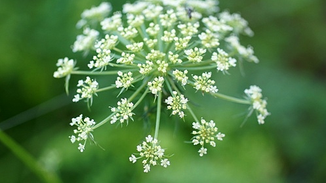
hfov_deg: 26.9
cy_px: 82
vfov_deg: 15.3
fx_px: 683
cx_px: 163
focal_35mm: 79
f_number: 3.2
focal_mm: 50
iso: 100
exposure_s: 1/80
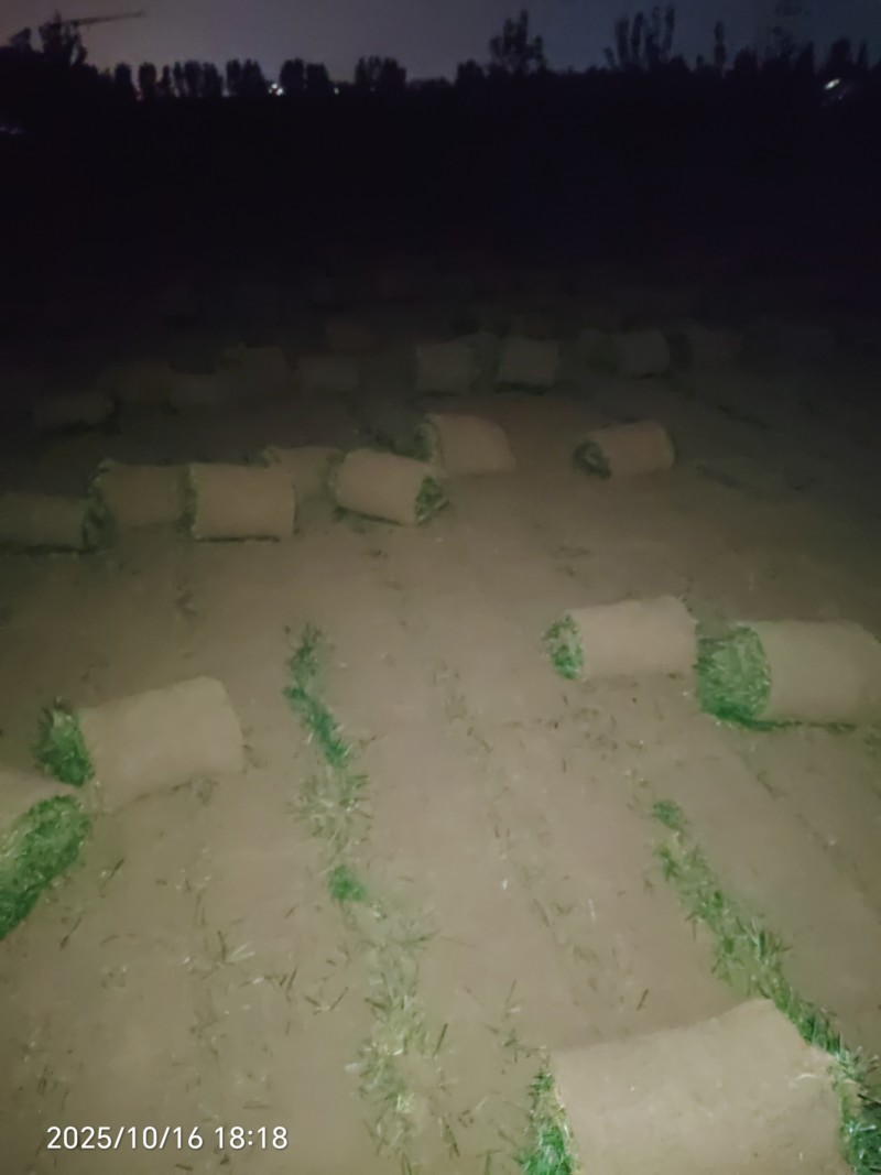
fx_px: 882
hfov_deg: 53.1
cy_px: 588
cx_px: 440
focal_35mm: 26
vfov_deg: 67.3
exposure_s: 1/8.33
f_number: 1.88
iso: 10208
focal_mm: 4.84
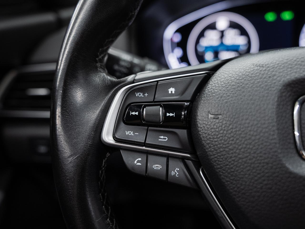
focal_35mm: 36
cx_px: 152
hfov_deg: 50.9
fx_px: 320
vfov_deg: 39.3
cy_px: 114
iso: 1000
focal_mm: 33.6
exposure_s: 1/40
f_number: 3.5
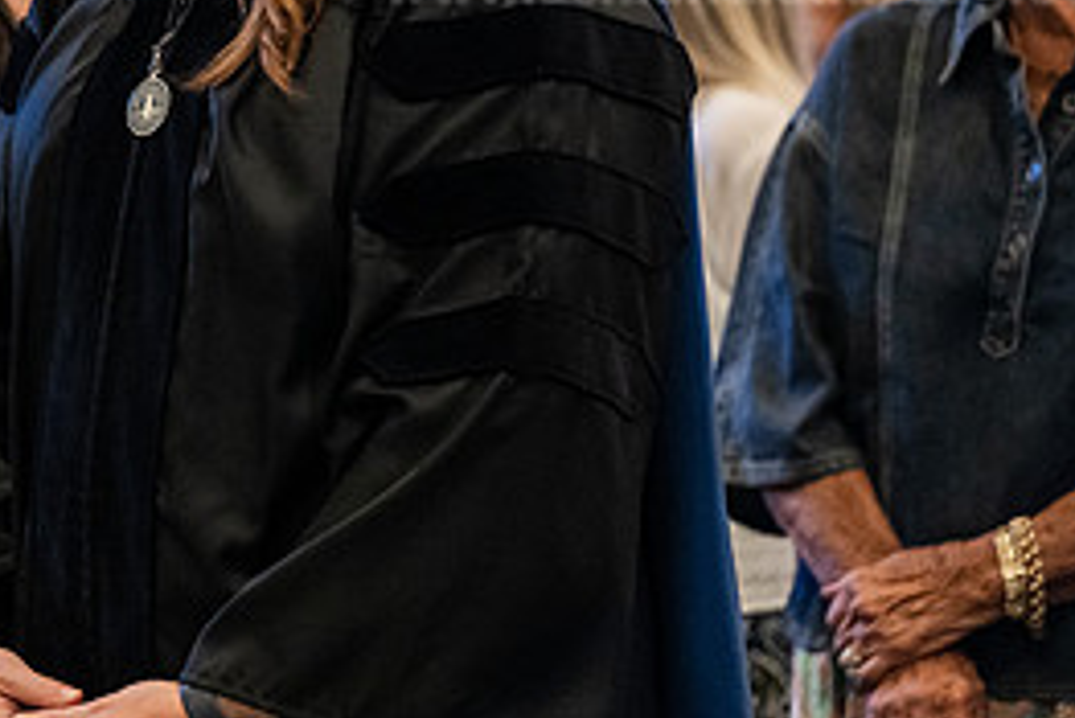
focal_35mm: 310
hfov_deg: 6.6
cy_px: 72
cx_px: 197
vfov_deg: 4.4
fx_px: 9262
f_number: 2.8
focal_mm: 140
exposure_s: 1/160
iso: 3200
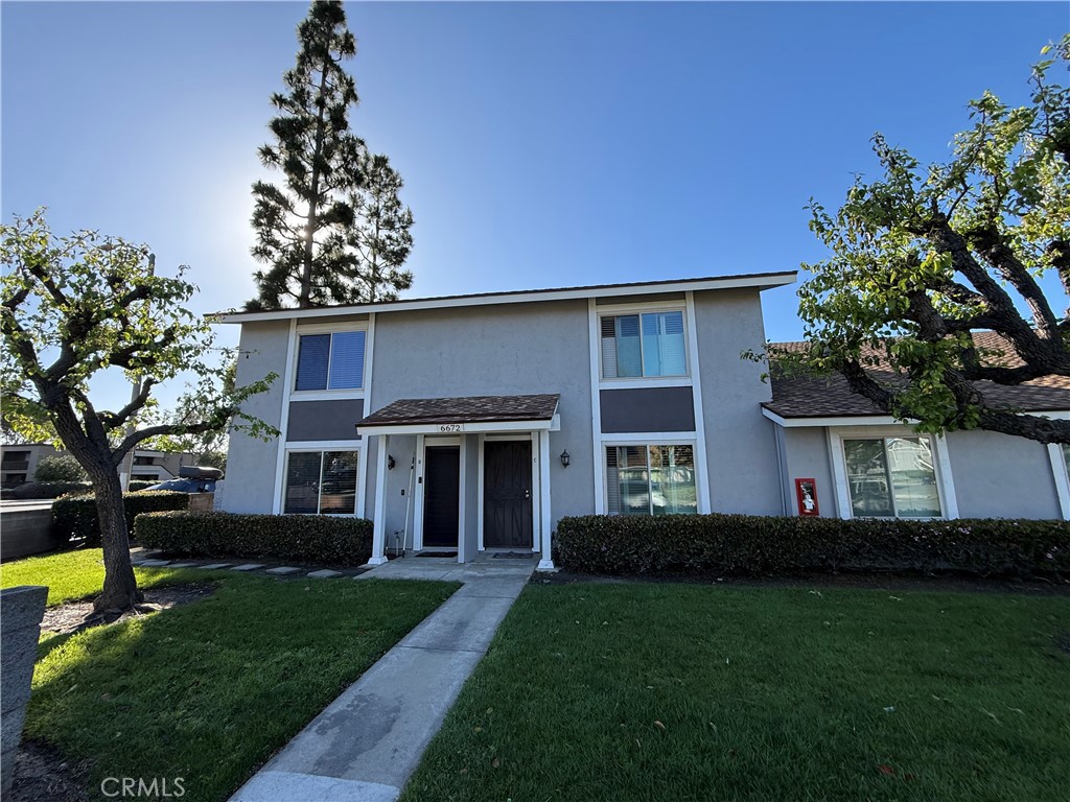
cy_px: 401
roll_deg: +0.0
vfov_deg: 85.7
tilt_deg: +10.3
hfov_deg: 102.1
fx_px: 433
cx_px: 535
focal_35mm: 14
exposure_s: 1/876
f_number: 2.2
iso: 64
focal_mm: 2.22
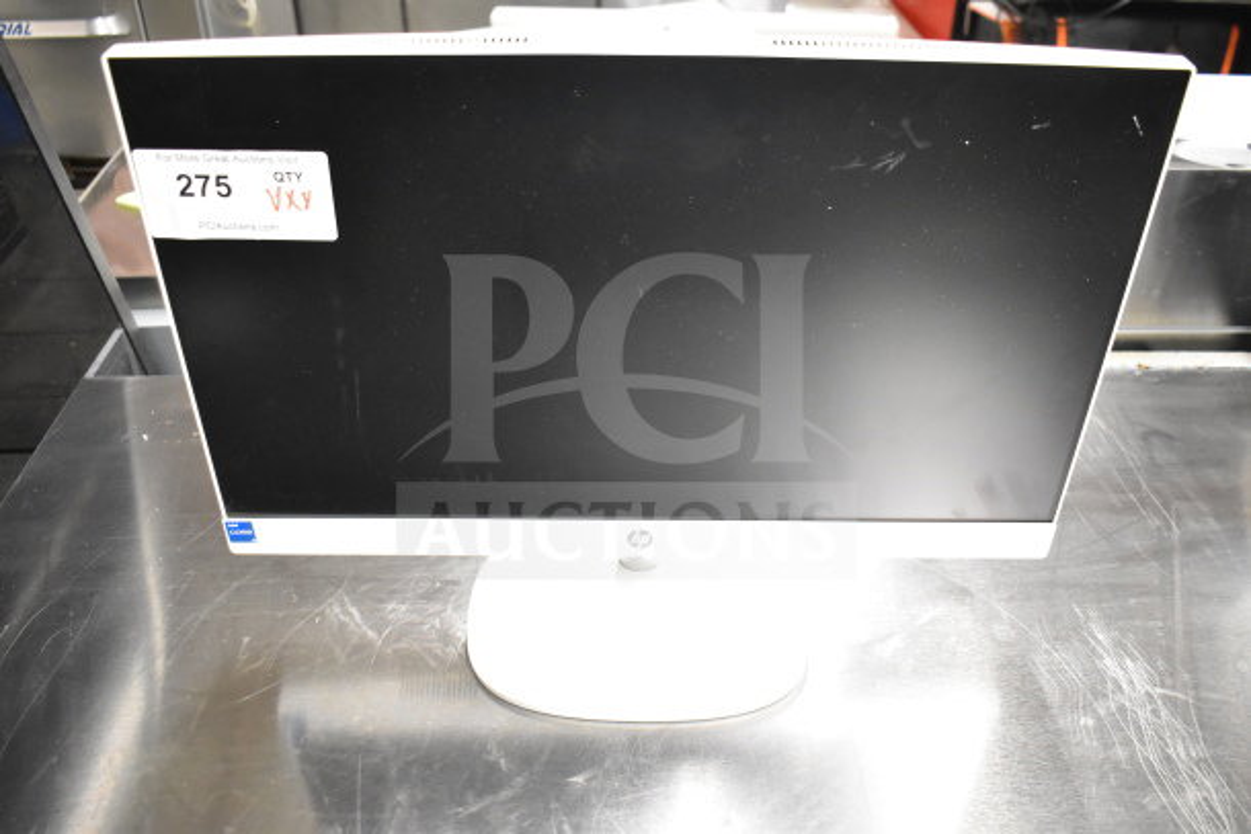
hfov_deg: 57.2
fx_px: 1147
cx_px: 626
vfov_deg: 40.0
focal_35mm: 33
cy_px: 417
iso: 4500
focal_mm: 22
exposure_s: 1/30
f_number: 3.8
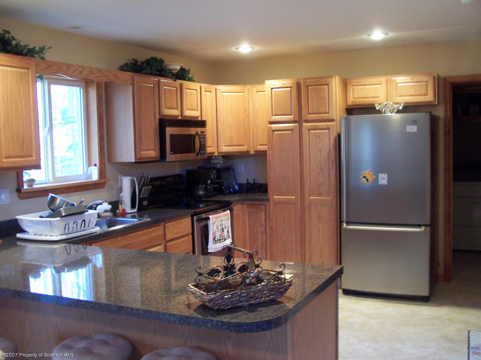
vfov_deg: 37.7
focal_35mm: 38
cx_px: 240
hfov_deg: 49.0
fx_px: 528
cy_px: 180
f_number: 2.8
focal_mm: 6.3
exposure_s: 1/8
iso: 140
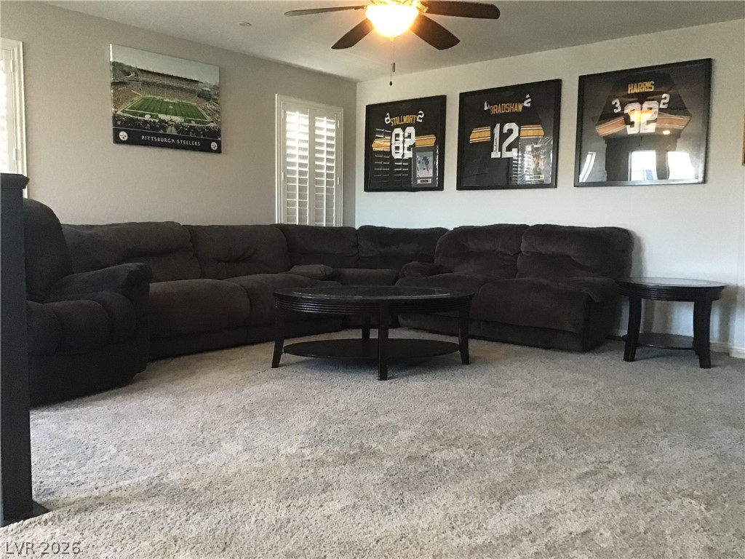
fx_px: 667
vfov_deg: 45.4
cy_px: 280
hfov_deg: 58.4
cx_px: 372
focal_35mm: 31
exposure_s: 1/30
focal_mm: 3.3
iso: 200
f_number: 2.4
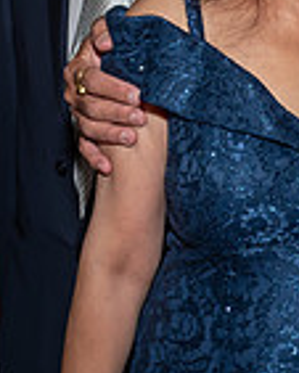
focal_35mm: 158
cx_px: 351
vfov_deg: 12.0
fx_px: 1746
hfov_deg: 9.7
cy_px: -38
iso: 400
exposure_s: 1/250
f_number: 7.1
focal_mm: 22
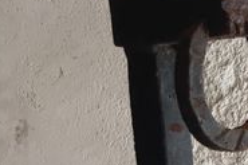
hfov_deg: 12.6
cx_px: 184
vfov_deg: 7.7
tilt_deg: -14.6
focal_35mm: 163
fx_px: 1122
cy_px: 419
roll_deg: +2.7
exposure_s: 1/33
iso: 80
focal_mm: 4.15
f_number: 2.2
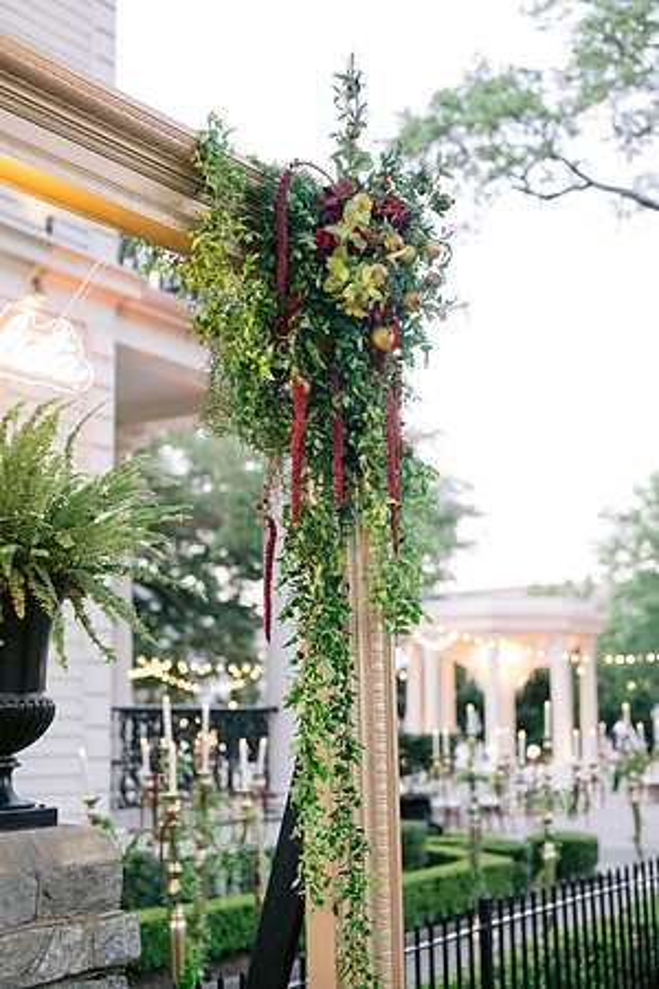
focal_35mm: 50
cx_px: 330
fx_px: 1373
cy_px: 494
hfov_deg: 27.0
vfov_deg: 39.6
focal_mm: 50
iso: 800
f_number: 2.8
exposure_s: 1/100
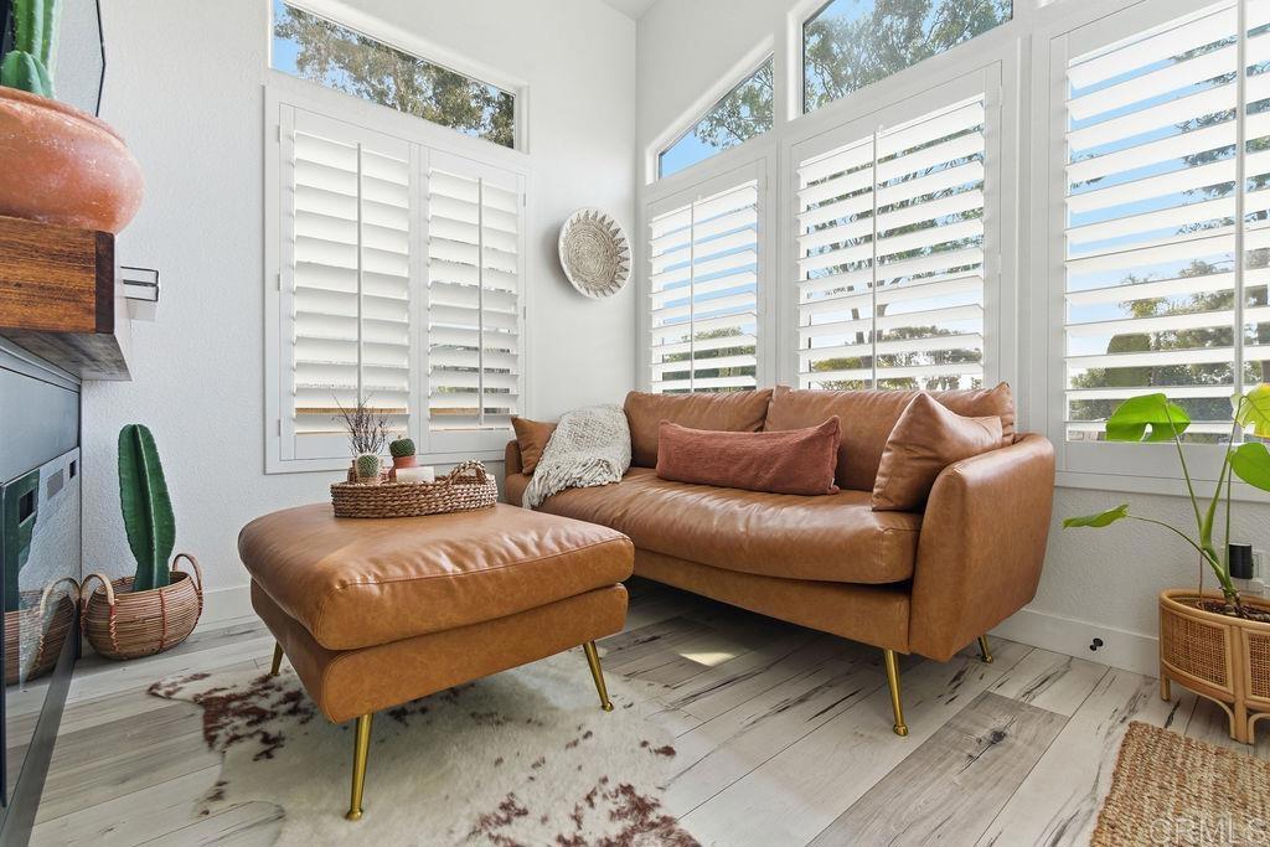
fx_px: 564
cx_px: 635
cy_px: 424
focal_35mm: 16
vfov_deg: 73.8
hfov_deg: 96.7
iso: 250
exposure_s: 1/800
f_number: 8
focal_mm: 16
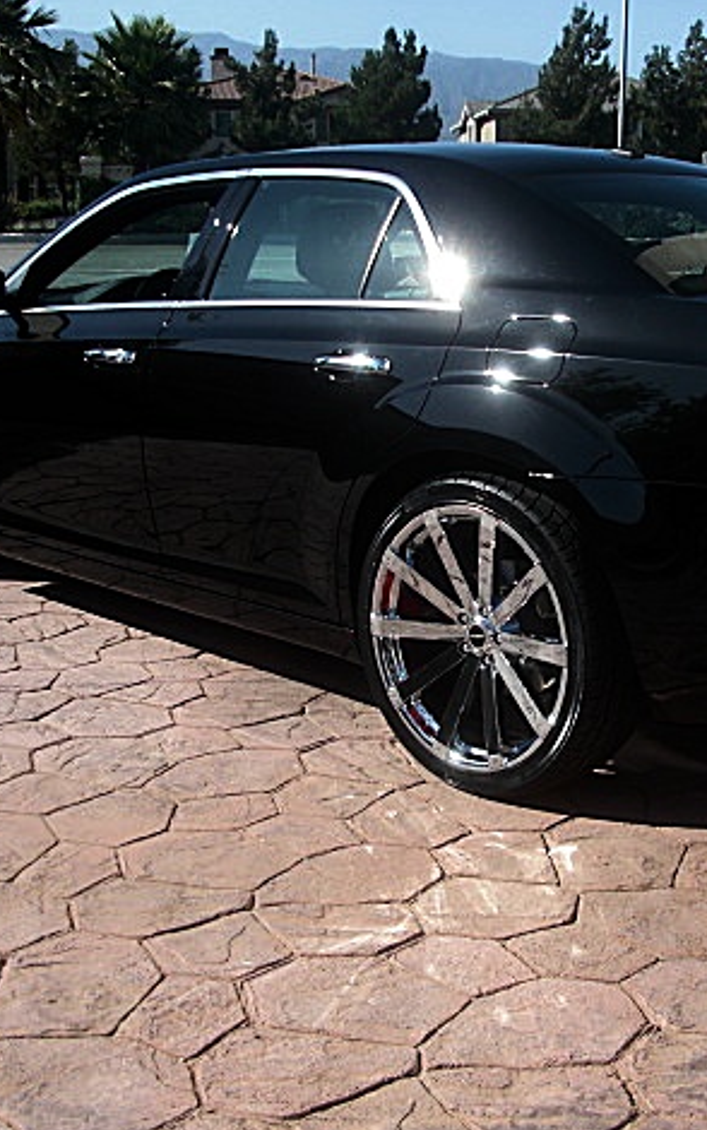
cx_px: 503
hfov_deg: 24.7
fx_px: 1602
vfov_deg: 38.9
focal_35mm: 52
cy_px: 567
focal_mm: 6.3
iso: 50
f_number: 2.8
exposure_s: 1/640
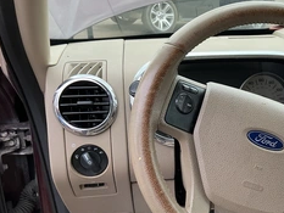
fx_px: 394
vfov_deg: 30.1
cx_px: 239
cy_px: 140
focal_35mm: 48
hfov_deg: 37.8
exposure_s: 1/128
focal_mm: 3
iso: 20
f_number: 1.8
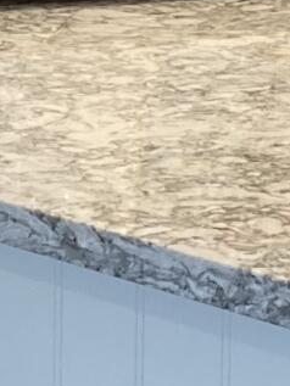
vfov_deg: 8.0
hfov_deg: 6.0
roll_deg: -1.0
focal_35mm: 246
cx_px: 189
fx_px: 2746
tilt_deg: -11.4
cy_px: -1
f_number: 1.8
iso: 125
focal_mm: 4.25
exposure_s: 1/120
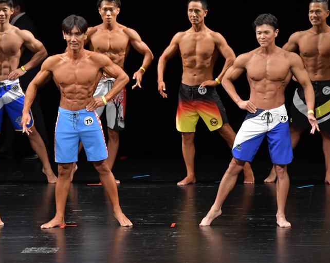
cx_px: 183
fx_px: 2987
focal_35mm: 306
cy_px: 132
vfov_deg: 5.1
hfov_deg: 6.3
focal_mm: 180
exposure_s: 1/400
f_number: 5.6
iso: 3200
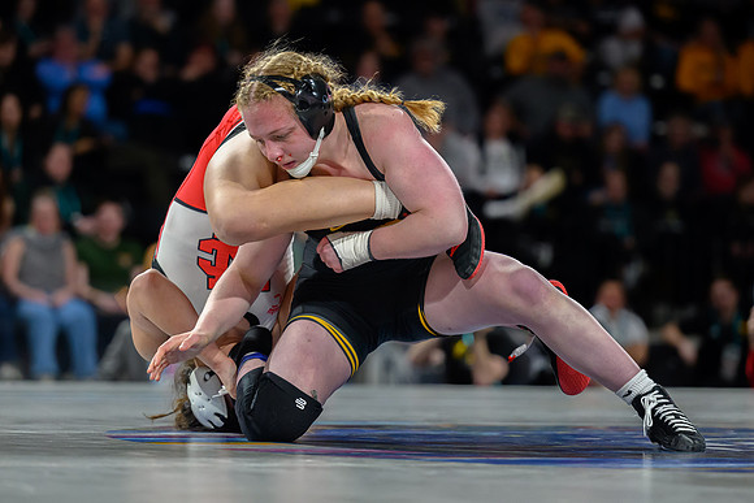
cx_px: 352
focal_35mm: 179
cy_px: 224
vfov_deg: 7.7
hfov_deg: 11.5
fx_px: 3754
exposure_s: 1/800
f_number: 2.8
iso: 3600
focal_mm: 135
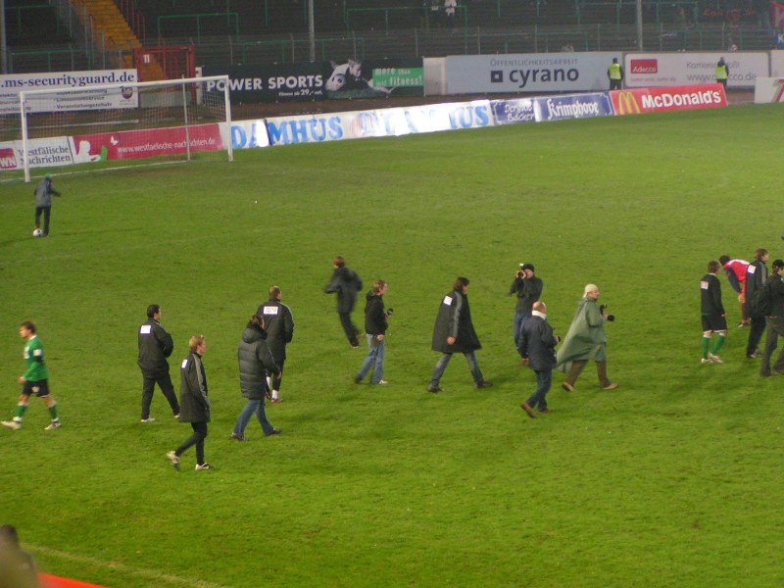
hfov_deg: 13.8
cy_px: 294
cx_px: 392
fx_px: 3239
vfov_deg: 10.4
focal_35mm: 143
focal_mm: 21.9
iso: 200
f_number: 3.5
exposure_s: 1/40
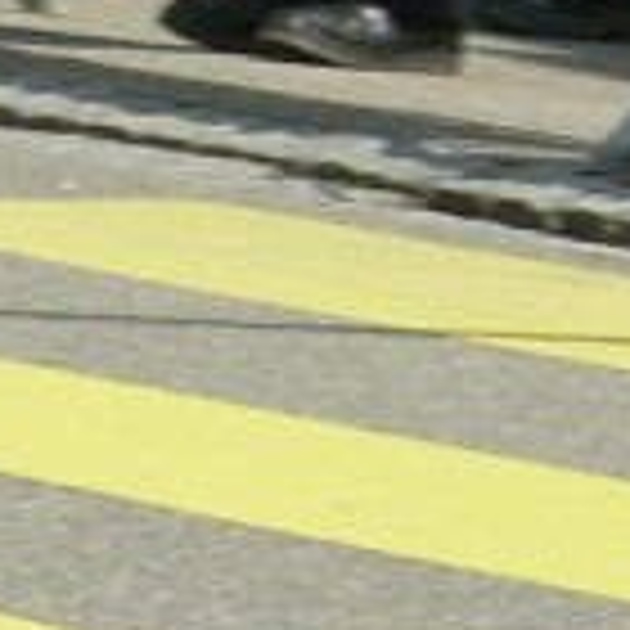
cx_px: -976
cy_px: -603
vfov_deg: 1.9
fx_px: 18923
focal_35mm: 919
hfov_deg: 1.9
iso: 50
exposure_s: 1/256
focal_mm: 23.5
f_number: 7.7
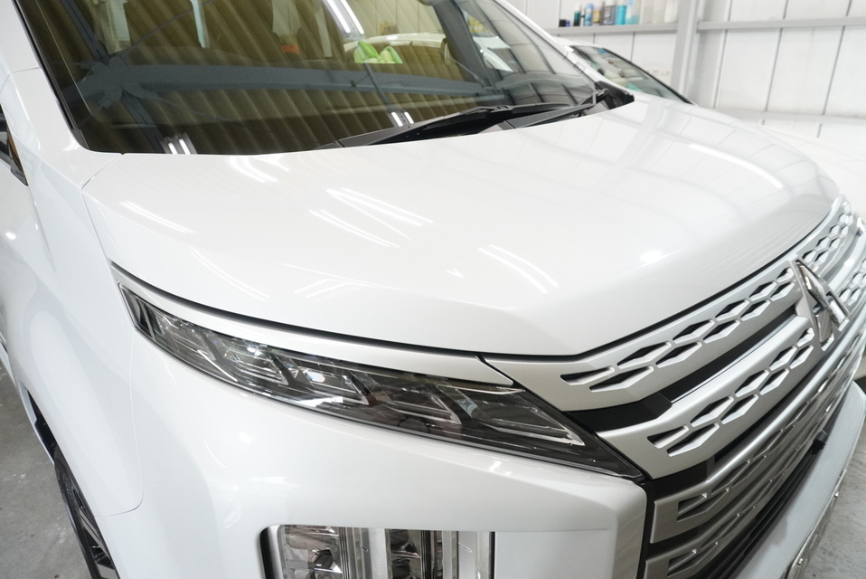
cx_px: 433
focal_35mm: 24
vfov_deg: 53.2
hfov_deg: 73.7
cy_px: 290
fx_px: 578
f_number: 5.6
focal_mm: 16
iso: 3200
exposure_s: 1/200
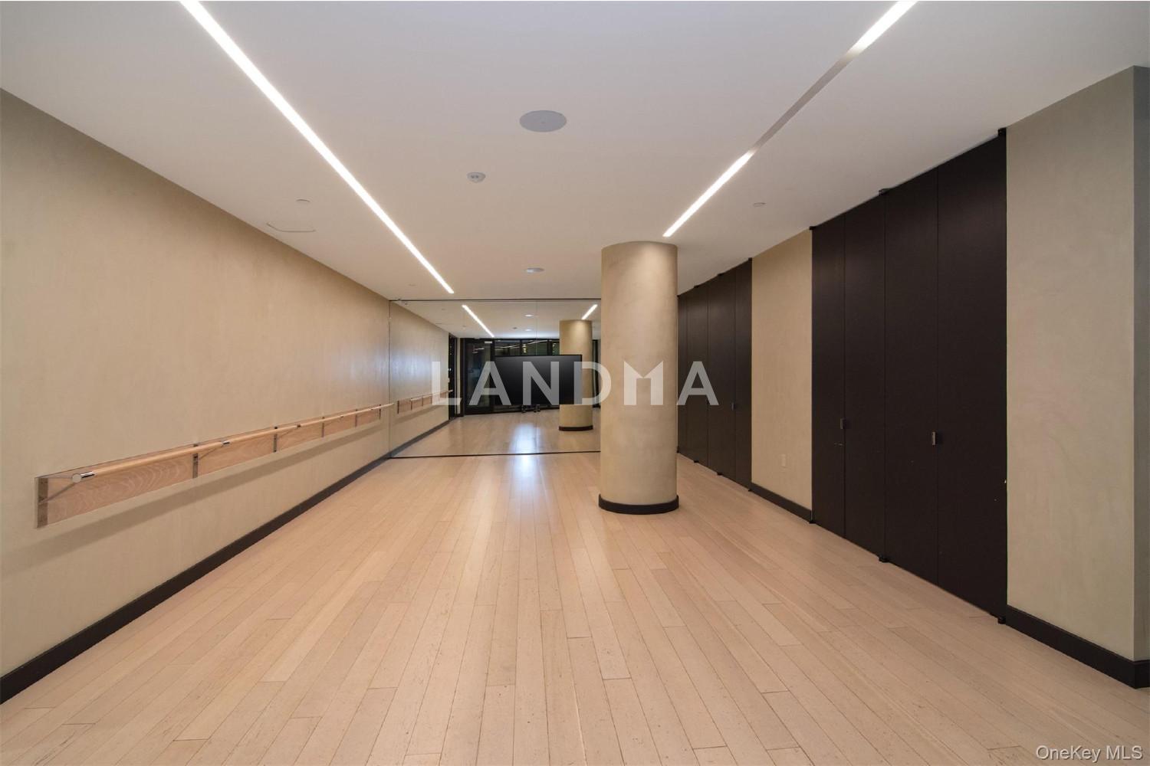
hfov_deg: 95.0
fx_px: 527
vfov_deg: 72.1
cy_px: 383
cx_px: 575
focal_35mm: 16
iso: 640
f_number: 8
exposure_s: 1/60
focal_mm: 11
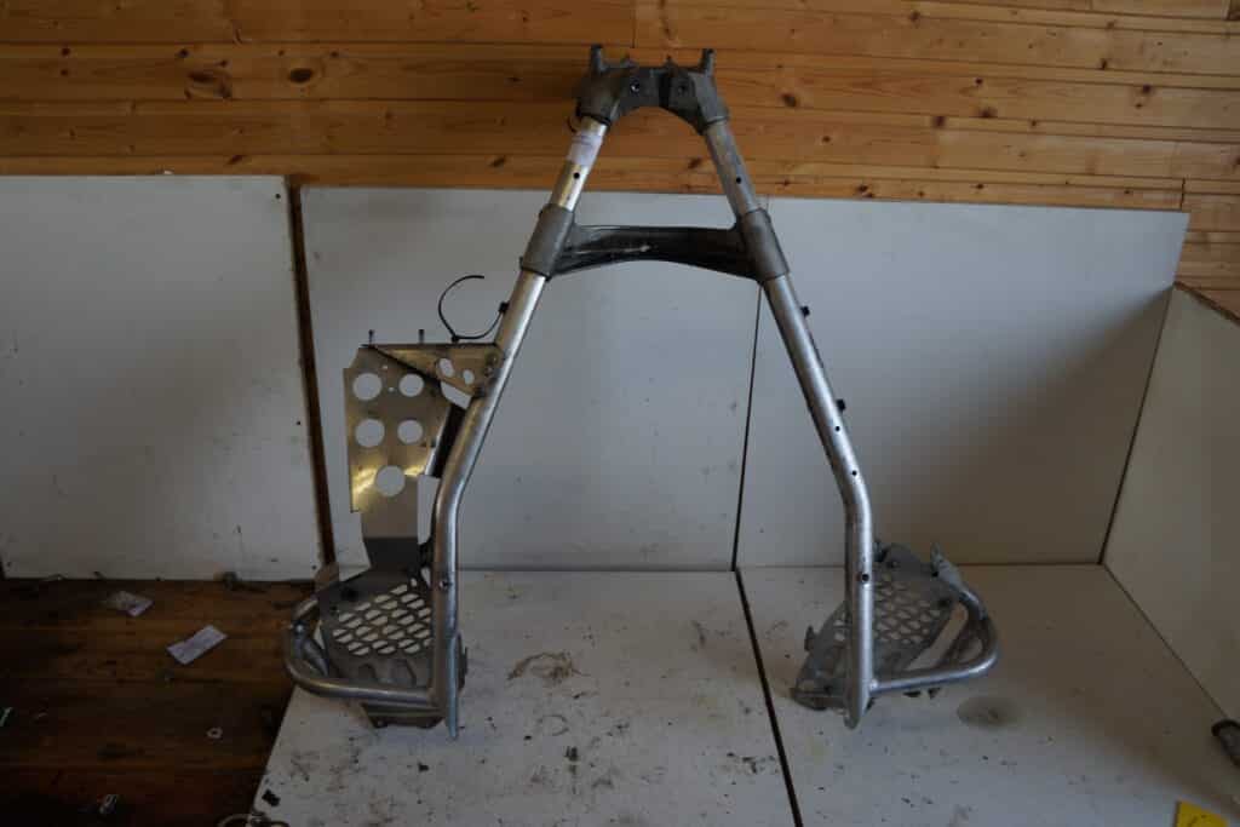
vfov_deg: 47.9
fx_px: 930
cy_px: 414
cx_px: 620
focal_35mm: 27
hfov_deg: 67.4
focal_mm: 18
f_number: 3.5
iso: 100
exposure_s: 1/80
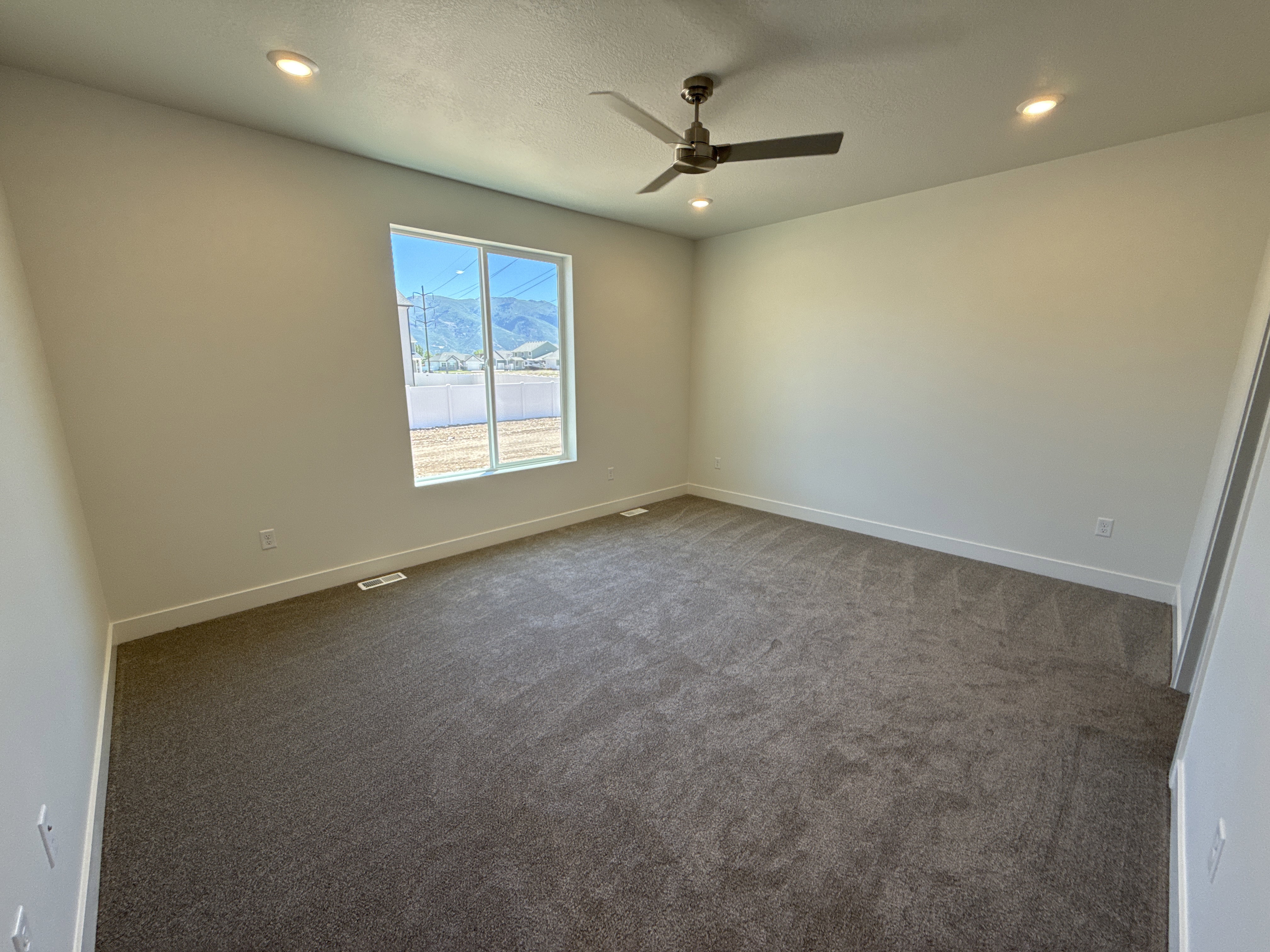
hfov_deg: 102.1
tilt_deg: -11.9
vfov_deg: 85.7
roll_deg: +0.0
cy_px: 476
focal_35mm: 14
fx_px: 514
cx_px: 635
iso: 64
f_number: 2.2
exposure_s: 1/141
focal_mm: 2.22
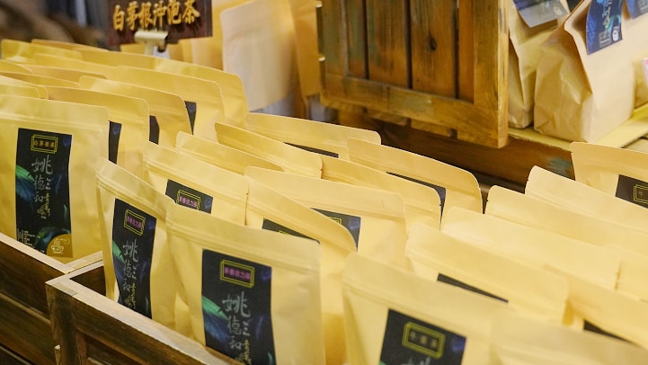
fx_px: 1048
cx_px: 438
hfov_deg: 34.0
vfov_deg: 19.7
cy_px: 145
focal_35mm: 61
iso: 2500
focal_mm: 35
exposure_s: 1/160
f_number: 2.8
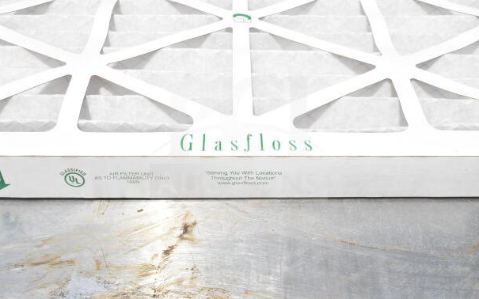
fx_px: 503
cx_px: 238
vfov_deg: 33.1
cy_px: 139
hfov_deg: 50.9
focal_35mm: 39
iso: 1600
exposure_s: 1/1250
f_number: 18
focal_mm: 25
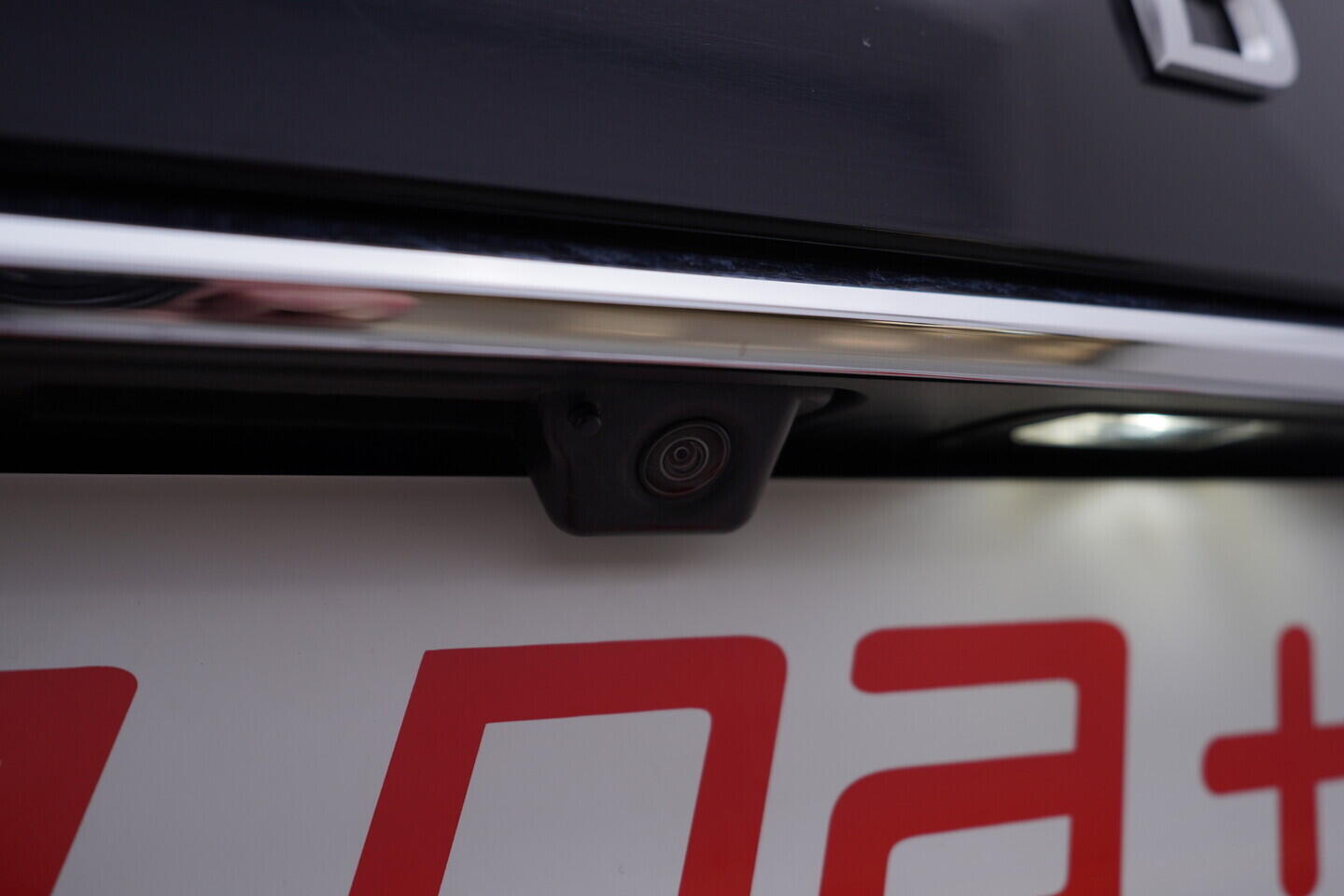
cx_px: 672
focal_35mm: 36
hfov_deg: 53.1
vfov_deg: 36.9
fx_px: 1344
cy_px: 448
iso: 125
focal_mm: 24
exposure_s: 1/80
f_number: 4
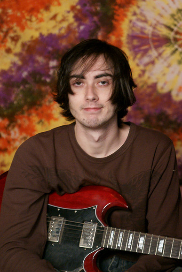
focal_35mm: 112
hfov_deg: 12.2
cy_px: 136
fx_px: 853
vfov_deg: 18.2
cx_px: 91
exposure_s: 1/25
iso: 1600
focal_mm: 75
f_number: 2.8
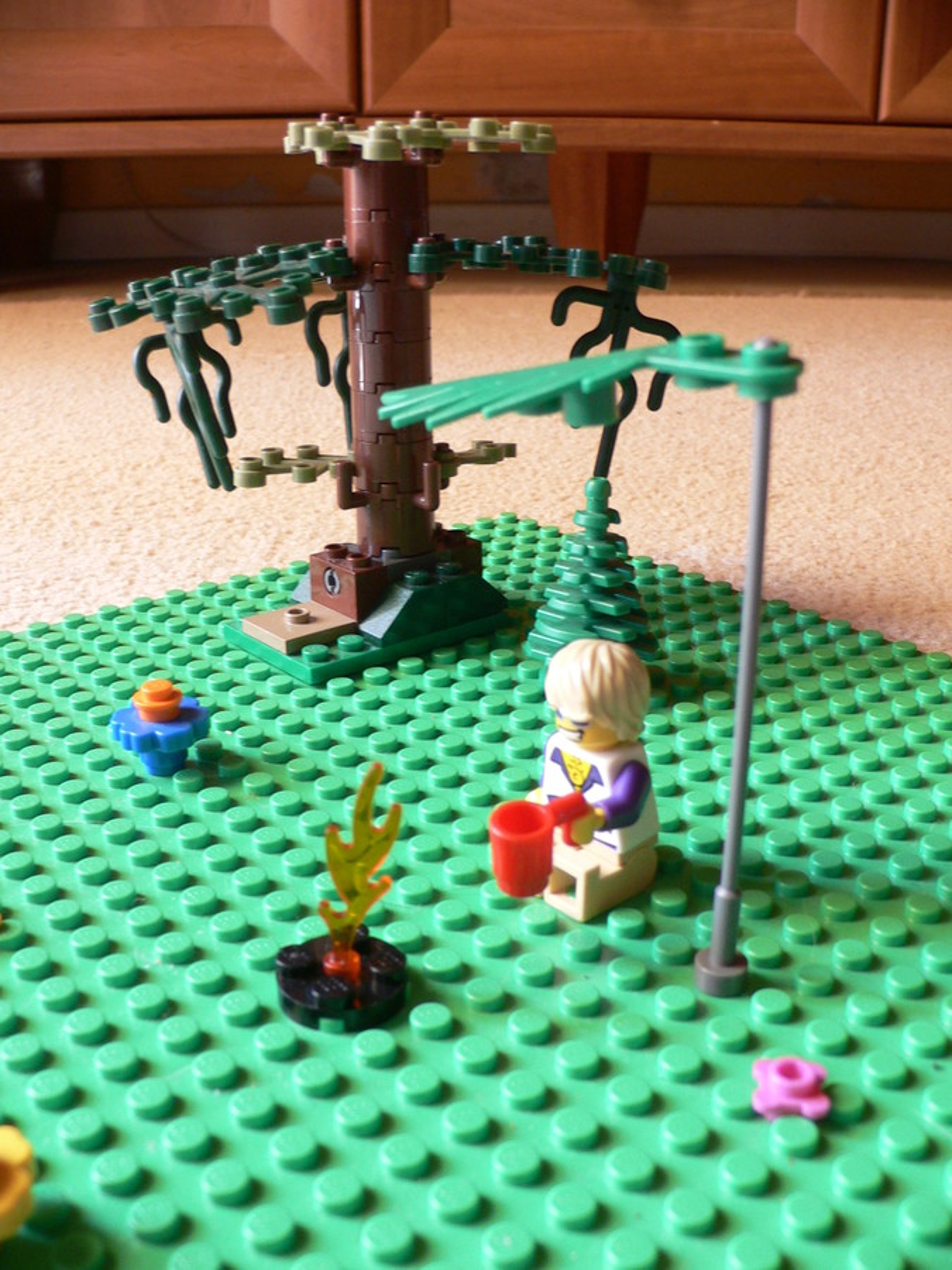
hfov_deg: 40.7
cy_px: 635
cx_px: 476
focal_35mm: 35
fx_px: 1283
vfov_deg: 52.6
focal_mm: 4.6
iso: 100
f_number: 2.8
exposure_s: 1/15
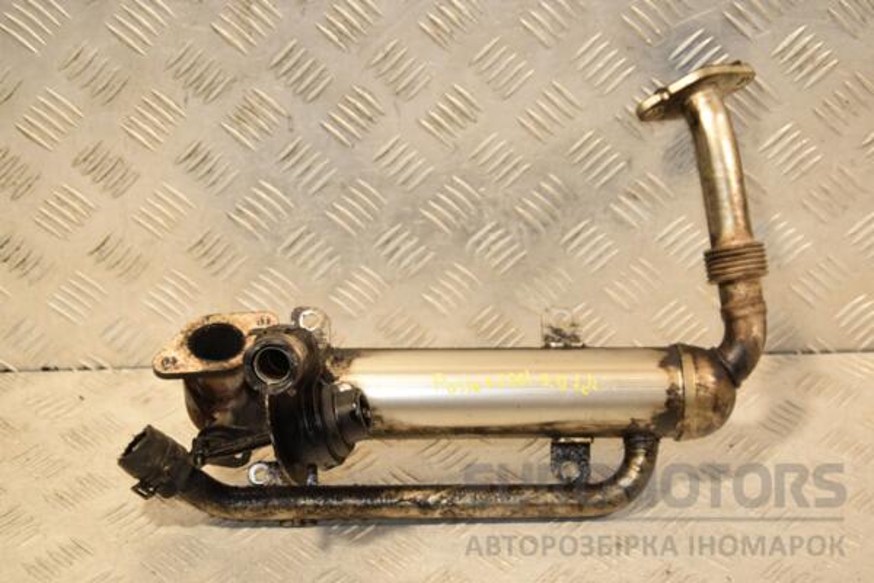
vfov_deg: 20.2
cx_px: 437
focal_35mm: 68
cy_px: 292
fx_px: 1639
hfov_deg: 29.9
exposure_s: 1/200
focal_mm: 45
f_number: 6.3
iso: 800
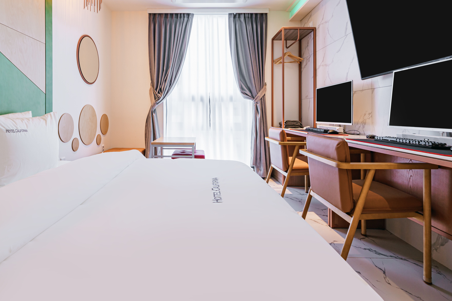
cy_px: 132
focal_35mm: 16
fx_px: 201
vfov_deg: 73.5
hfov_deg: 96.7
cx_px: 218
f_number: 9
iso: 100
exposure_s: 1/4
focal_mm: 12
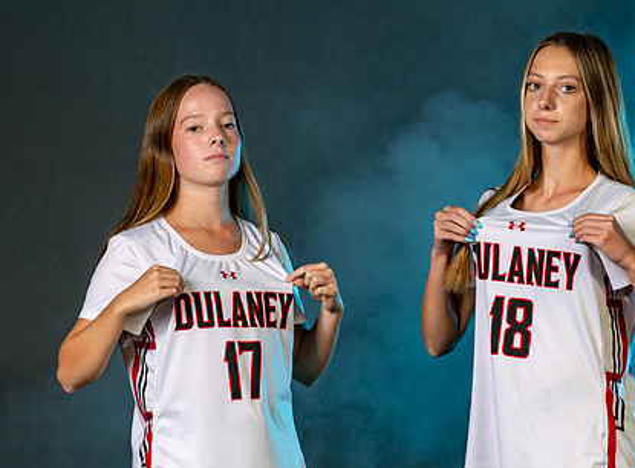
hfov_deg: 8.8
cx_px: 447
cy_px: 299
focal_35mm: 226
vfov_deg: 6.5
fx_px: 4121
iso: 80
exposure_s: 1/125
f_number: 5.6
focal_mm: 120
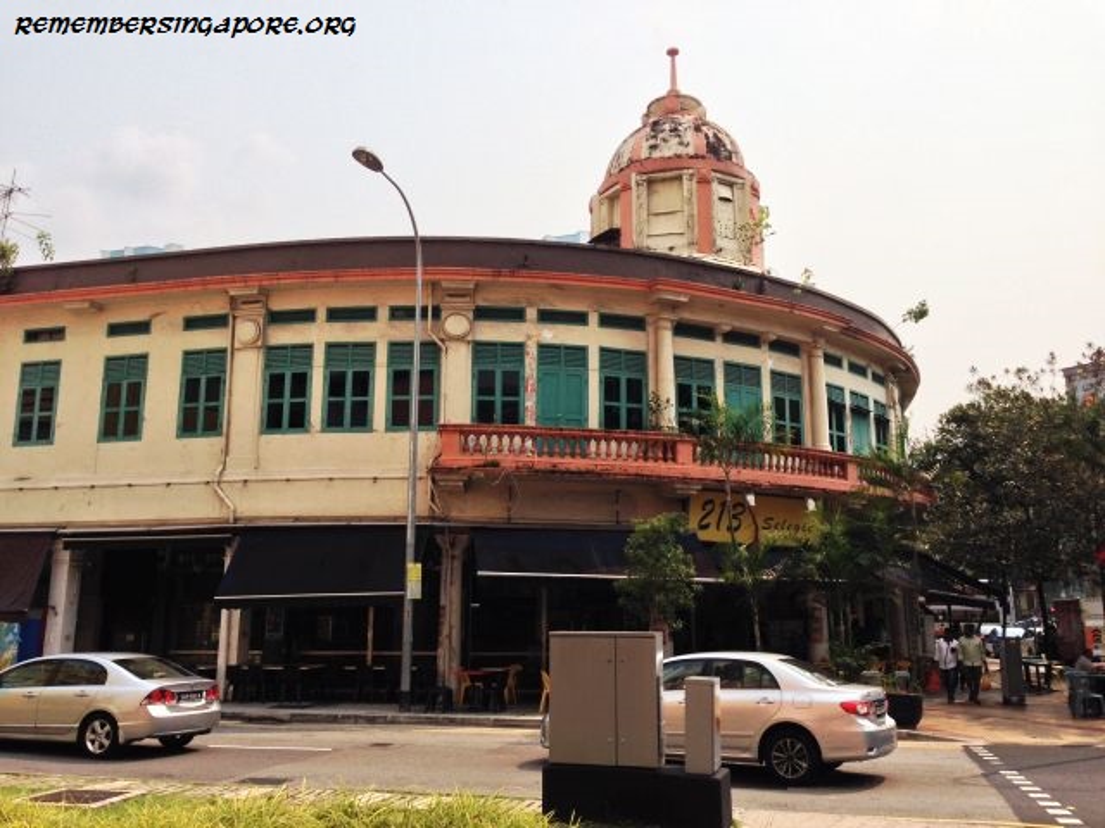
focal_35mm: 33
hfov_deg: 55.4
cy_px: 414
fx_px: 1053
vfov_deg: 42.9
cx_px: 552
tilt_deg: +13.1
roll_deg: +0.2
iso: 50
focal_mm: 4.12
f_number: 2.4
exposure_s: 1/3012
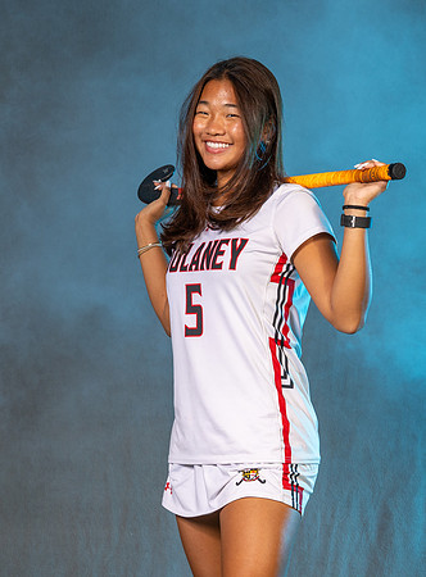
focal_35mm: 196
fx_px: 3252
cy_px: 301
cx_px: 246
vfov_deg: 10.1
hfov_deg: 7.5
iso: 80
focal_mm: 86
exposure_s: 1/200
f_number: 5.6
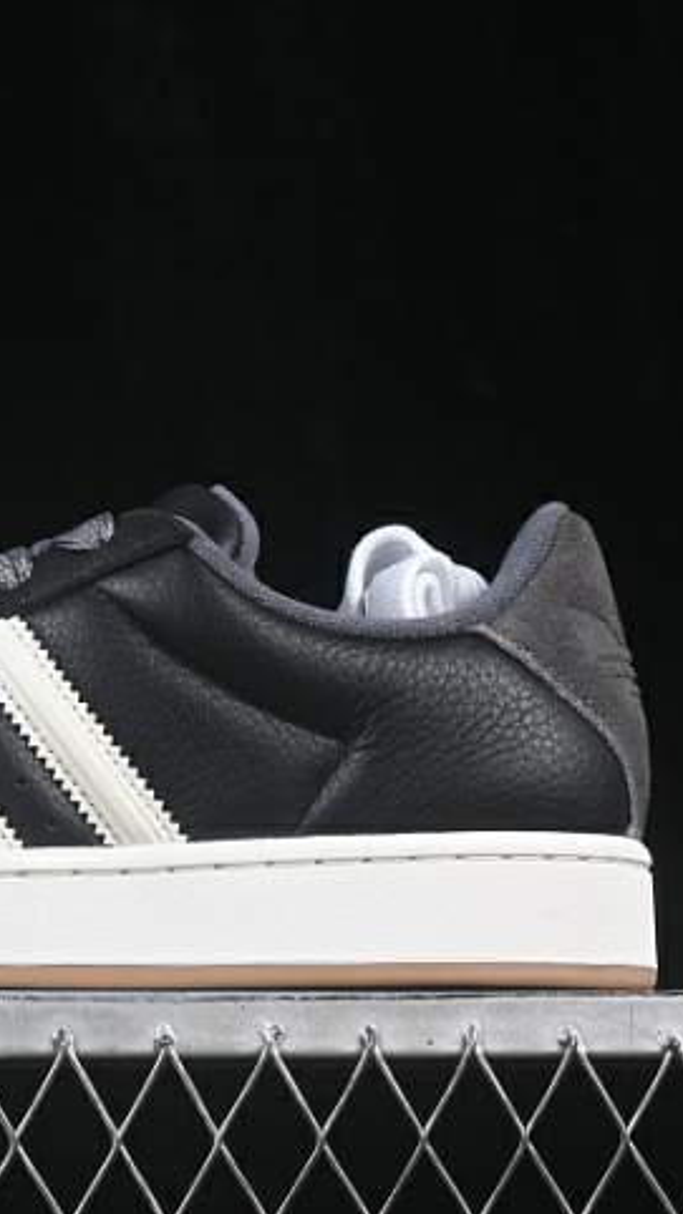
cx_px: 25
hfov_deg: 10.1
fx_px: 3833
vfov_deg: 18.0
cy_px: 610
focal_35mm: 119
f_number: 6.3
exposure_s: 1/60
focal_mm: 50
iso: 160
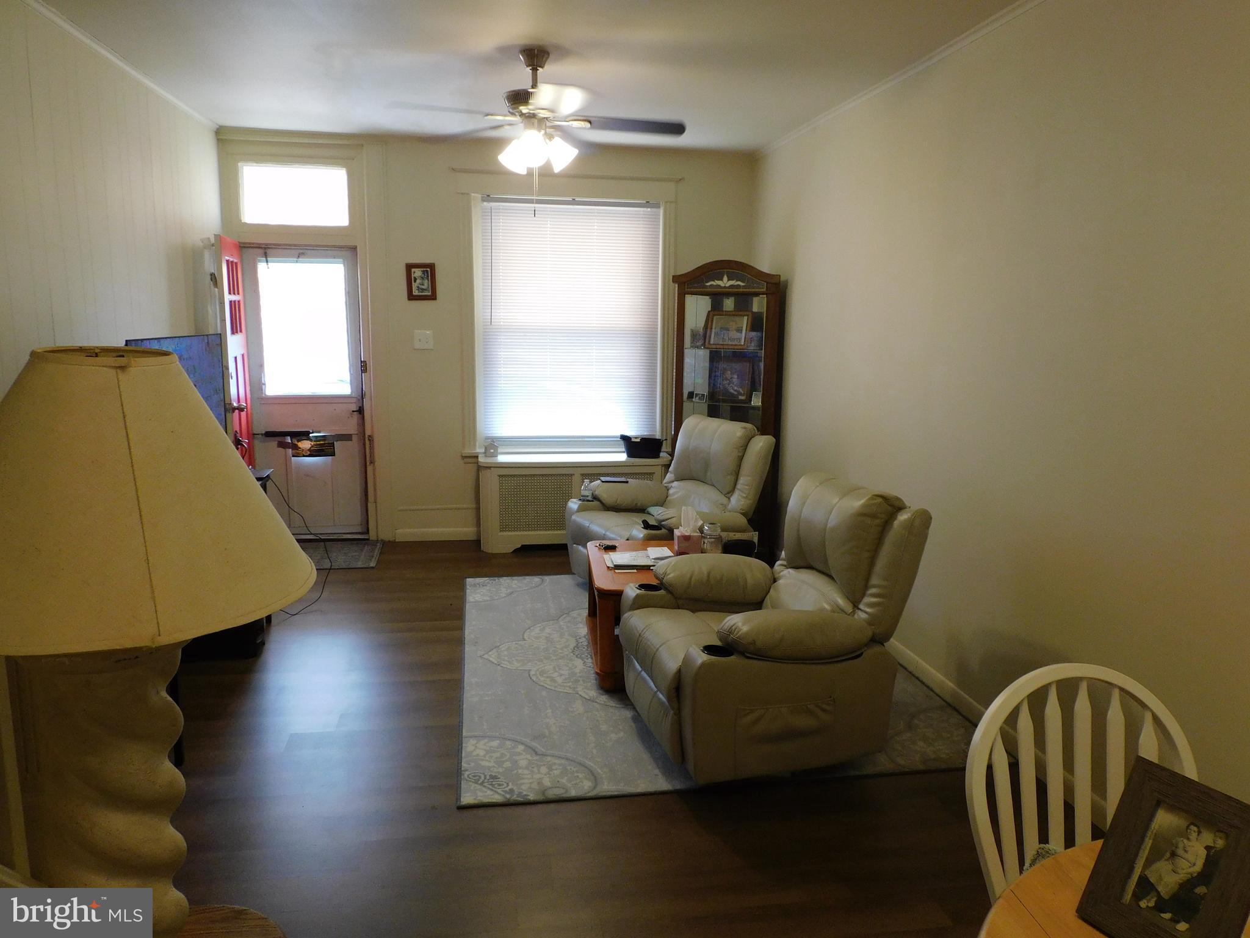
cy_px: 469
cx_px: 625
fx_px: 867
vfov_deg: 56.8
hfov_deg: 71.6
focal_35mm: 24
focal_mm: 4.3
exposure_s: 1/30
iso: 220
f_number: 3.3
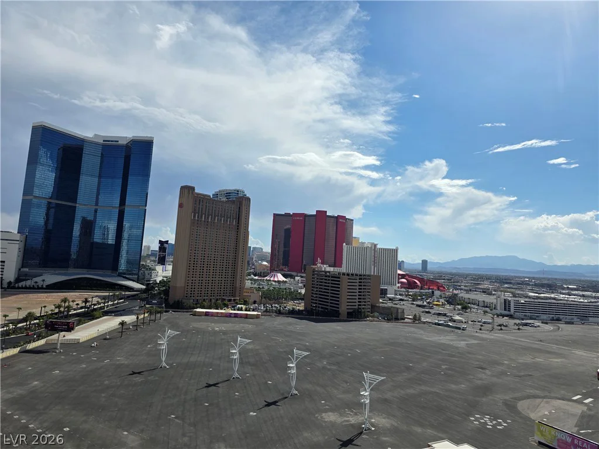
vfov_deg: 58.9
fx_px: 398
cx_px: 300
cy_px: 224
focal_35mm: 23
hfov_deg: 73.9
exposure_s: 1/7944
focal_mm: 6.3
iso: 50
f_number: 1.7
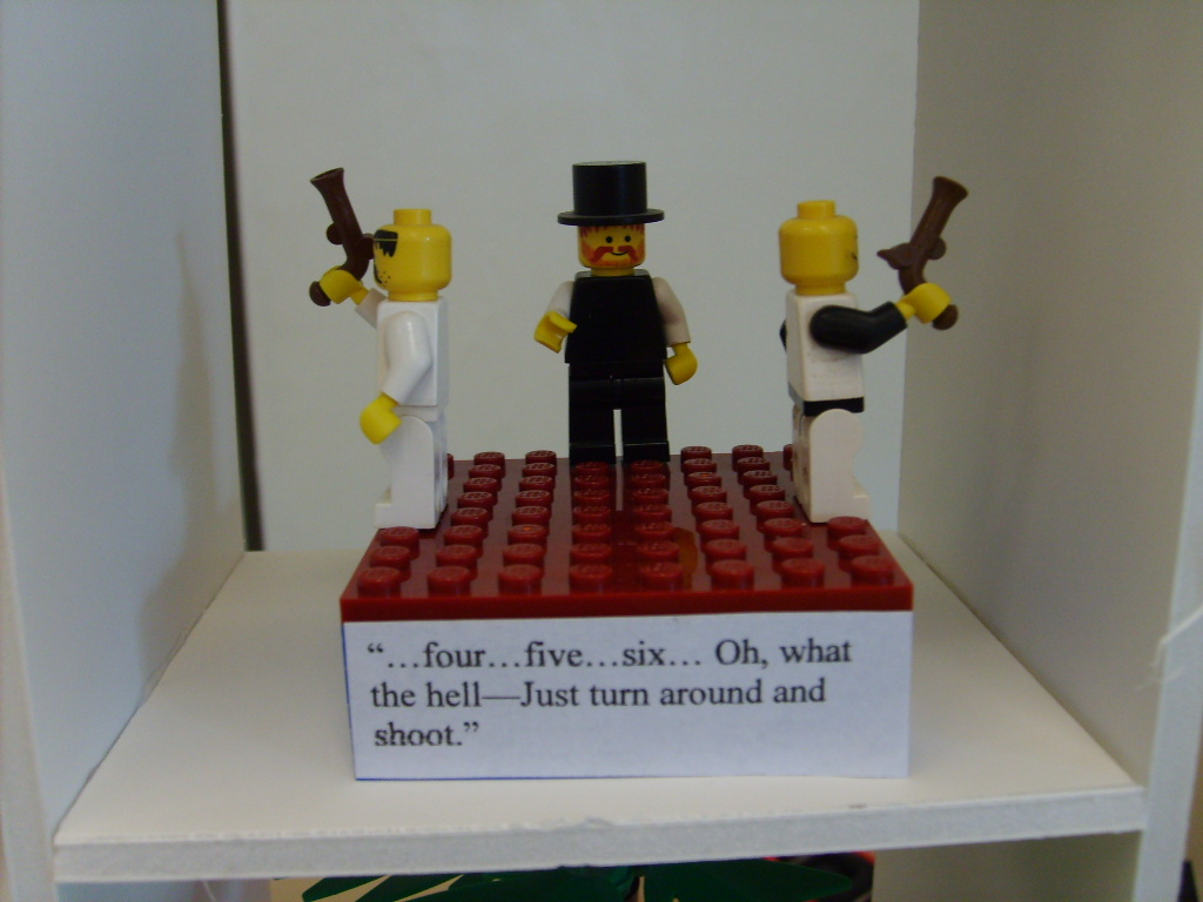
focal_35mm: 35
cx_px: 602
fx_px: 1216
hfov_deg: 52.6
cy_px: 451
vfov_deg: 40.7
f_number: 2.8
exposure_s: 1/30
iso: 100
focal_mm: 5.8
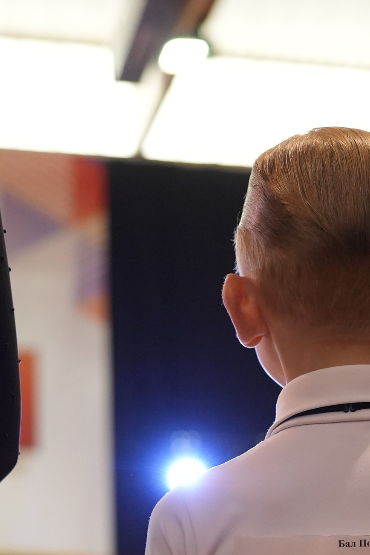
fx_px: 1634
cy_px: 604
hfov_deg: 12.6
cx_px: 459
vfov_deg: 18.6
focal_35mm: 106
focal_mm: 36
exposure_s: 1/500
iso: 2500
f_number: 2.2
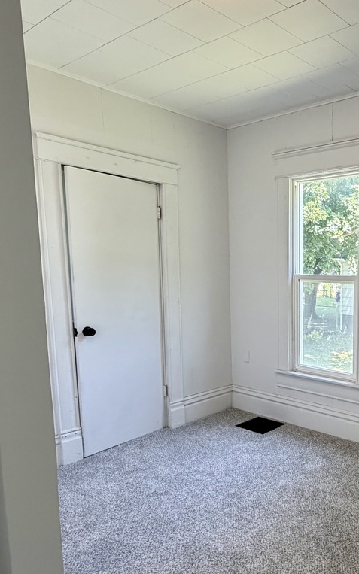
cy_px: 328
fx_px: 438
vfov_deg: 66.1
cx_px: 348
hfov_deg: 39.9
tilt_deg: -8.0
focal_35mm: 28
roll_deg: -0.5
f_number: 2.2
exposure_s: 1/120
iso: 160
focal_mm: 2.22
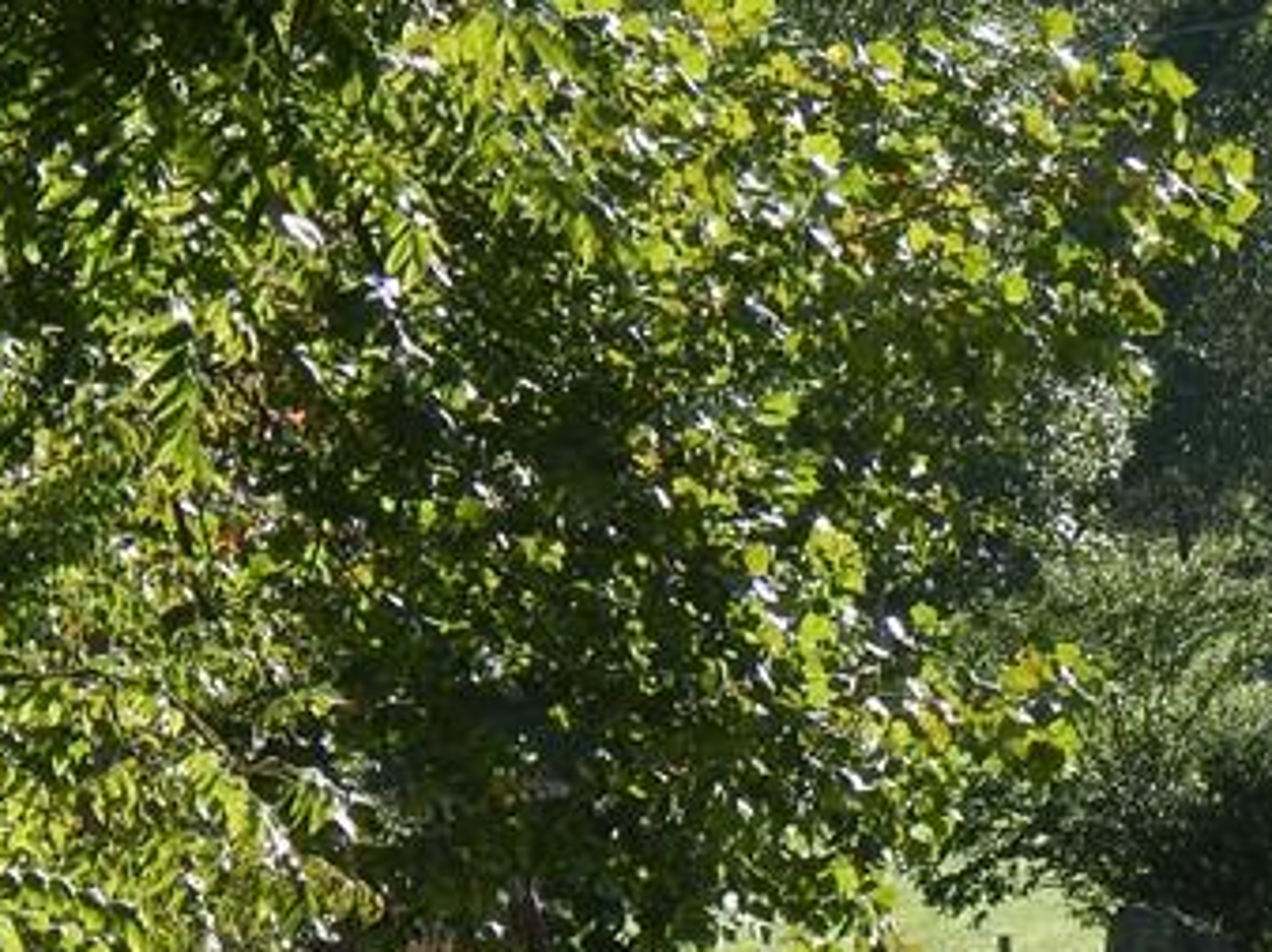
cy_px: 1057
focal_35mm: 285
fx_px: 10465
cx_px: 1449
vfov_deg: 5.2
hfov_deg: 6.9
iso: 125
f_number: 4.4
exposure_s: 1/400
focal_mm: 16.6
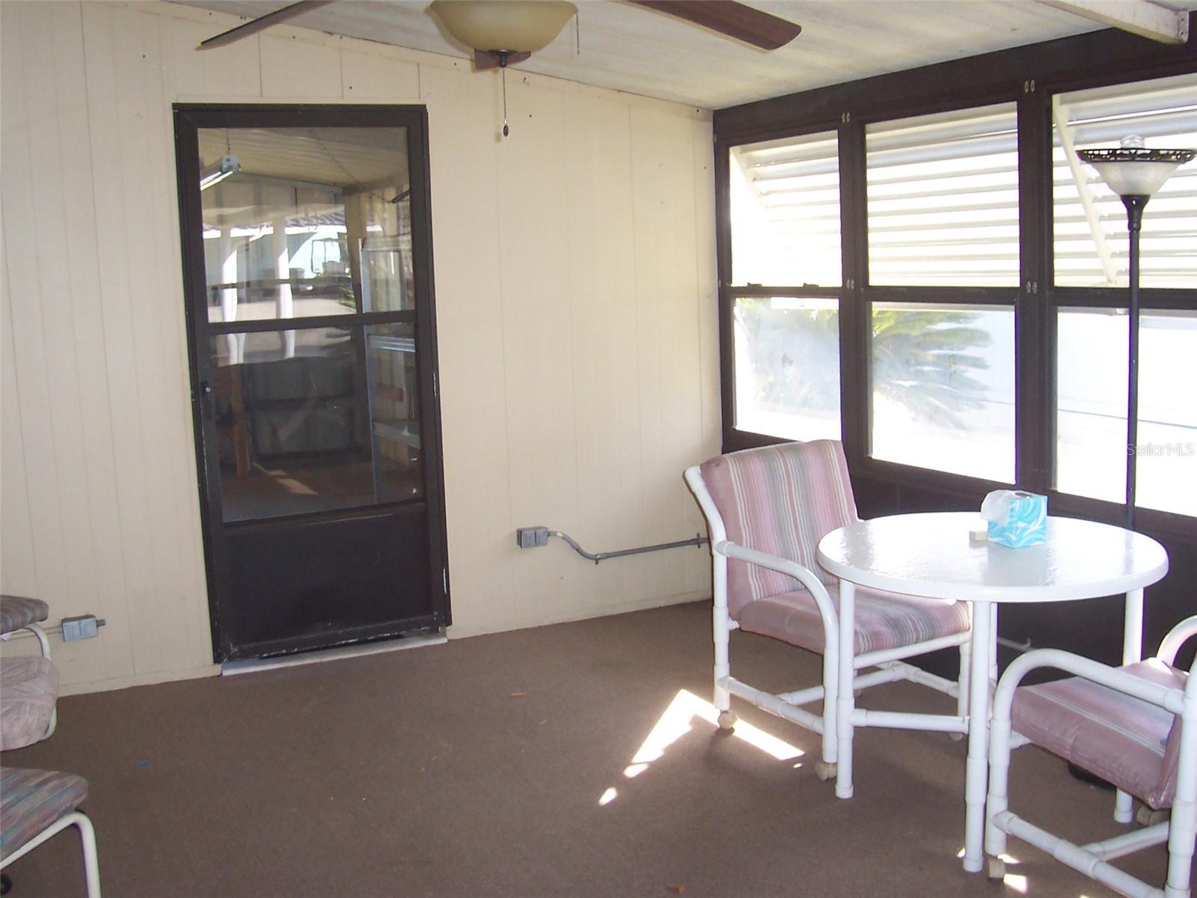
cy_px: 449
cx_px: 598
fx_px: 1279
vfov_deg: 38.7
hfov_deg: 50.1
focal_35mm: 37
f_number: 2.8
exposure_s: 1/60
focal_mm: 5.6
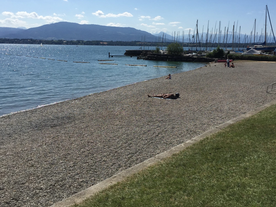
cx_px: 152
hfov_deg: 50.1
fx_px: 295
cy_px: 88
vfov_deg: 38.6
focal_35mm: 37
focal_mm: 4.15
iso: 32
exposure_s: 1/4405
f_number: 2.2
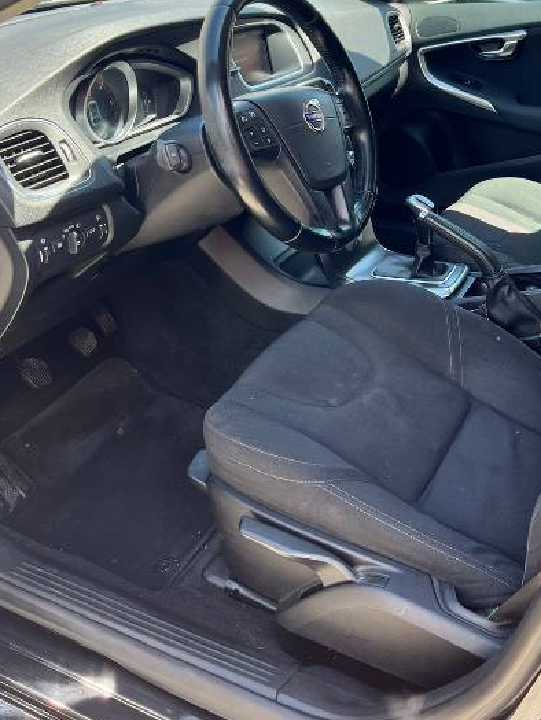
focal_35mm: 38
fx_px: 792
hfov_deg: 37.5
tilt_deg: -22.4
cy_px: 213
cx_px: 335
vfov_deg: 47.7
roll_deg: -3.1
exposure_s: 1/236
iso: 40
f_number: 1.5
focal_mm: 5.7
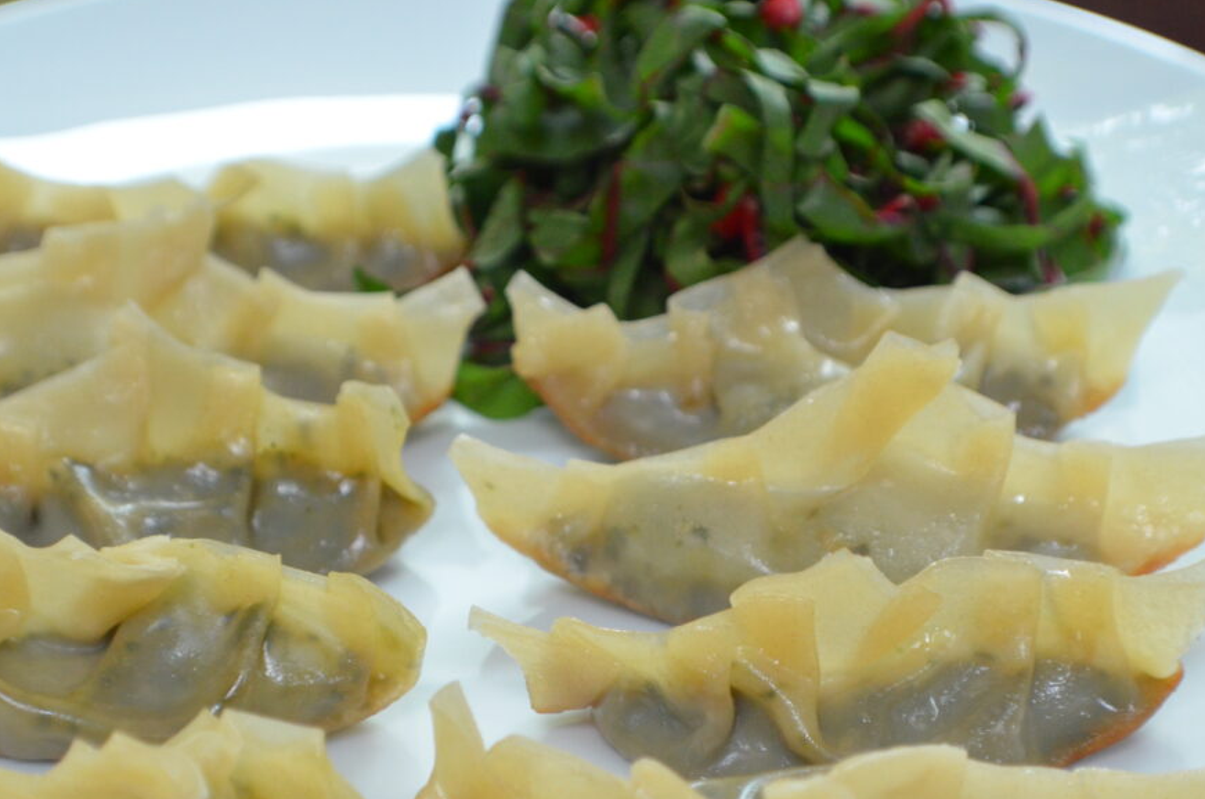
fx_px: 3798
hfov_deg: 18.0
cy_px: 534
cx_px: 559
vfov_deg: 12.0
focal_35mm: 114
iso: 1600
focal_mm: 55
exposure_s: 1/60
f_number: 5.6
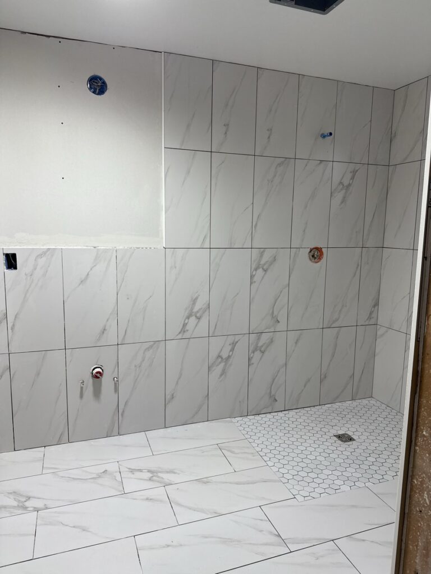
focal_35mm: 24
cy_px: 287
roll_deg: -1.8
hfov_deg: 56.8
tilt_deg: -7.5
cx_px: 216
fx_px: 398
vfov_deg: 71.6
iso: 80
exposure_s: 1/120
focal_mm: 6.76
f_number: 1.78
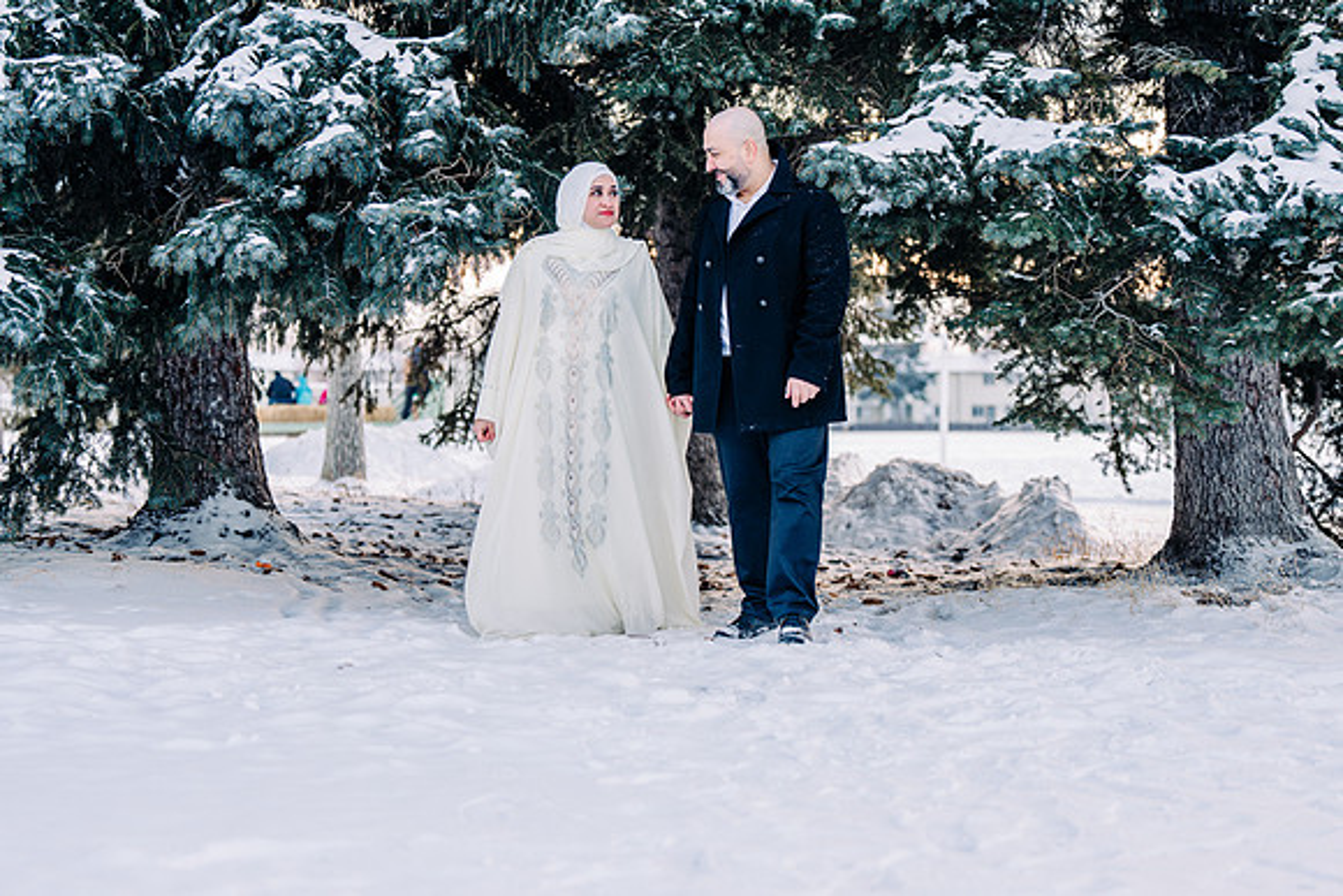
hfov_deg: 28.8
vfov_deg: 19.5
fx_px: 2612
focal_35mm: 70
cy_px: 448
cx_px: 672
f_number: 2.8
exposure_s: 1/125
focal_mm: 70
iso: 100
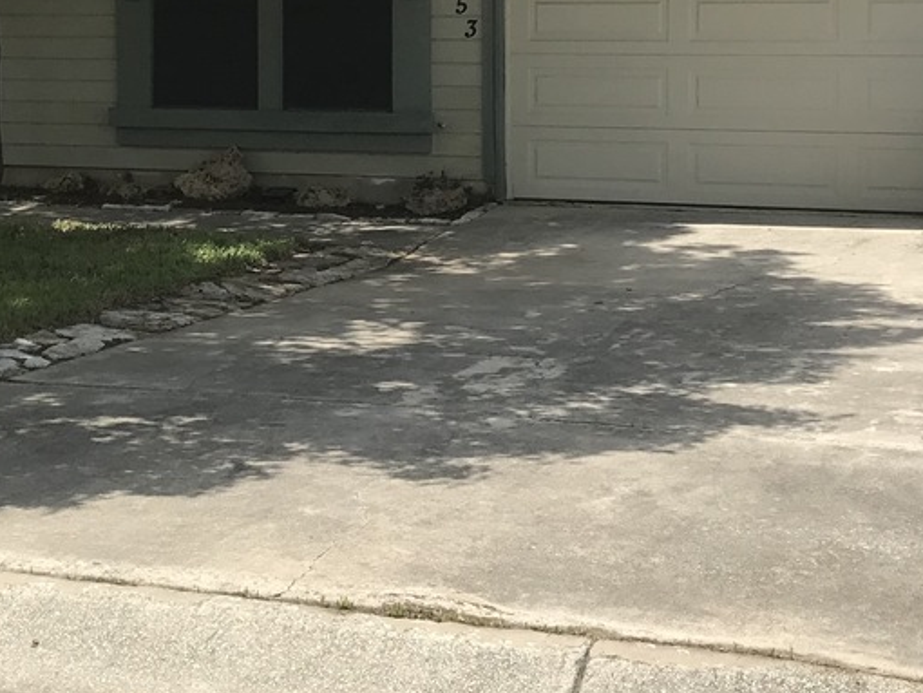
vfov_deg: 18.5
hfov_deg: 24.6
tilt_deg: +0.0
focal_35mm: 79
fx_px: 2107
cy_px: 118
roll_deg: +0.2
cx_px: 357
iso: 20
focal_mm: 3.99
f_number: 1.8
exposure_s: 1/2398
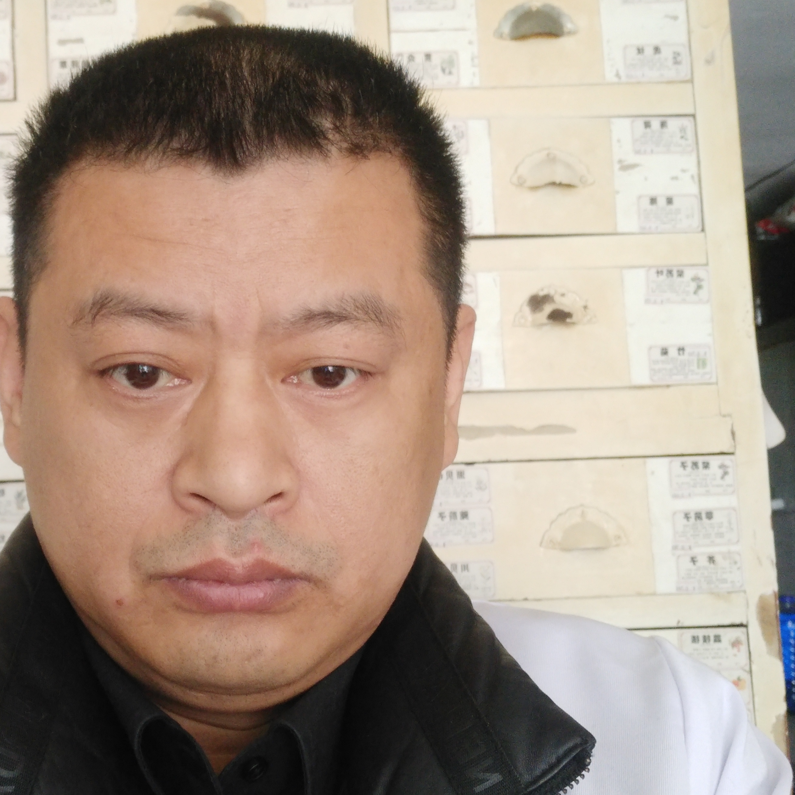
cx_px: 219
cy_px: 416
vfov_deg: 37.5
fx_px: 1169
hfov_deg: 36.8
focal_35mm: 45
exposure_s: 1/33.3
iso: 383
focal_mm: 3.87
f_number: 2
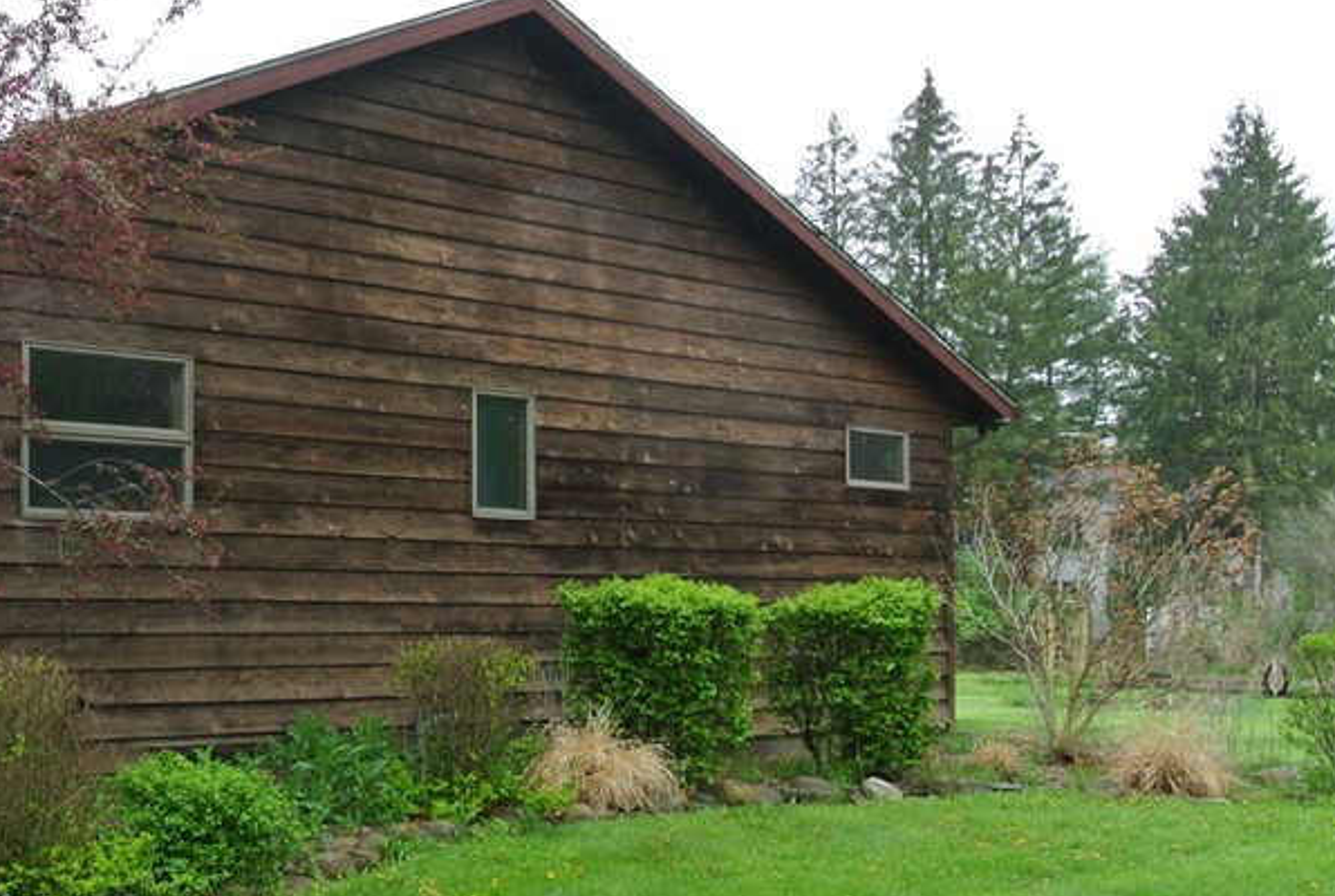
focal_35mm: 49
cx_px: 233
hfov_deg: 38.5
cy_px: 544
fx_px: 1821
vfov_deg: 27.6
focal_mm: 10
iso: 100
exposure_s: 1/60
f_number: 3.5
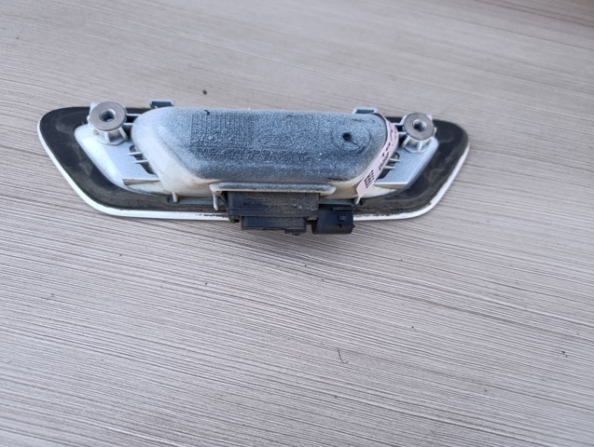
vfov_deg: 59.0
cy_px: 224
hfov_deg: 73.8
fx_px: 395
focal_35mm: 23
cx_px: 297
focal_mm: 6.11
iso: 125
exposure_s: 1/100
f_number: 1.7
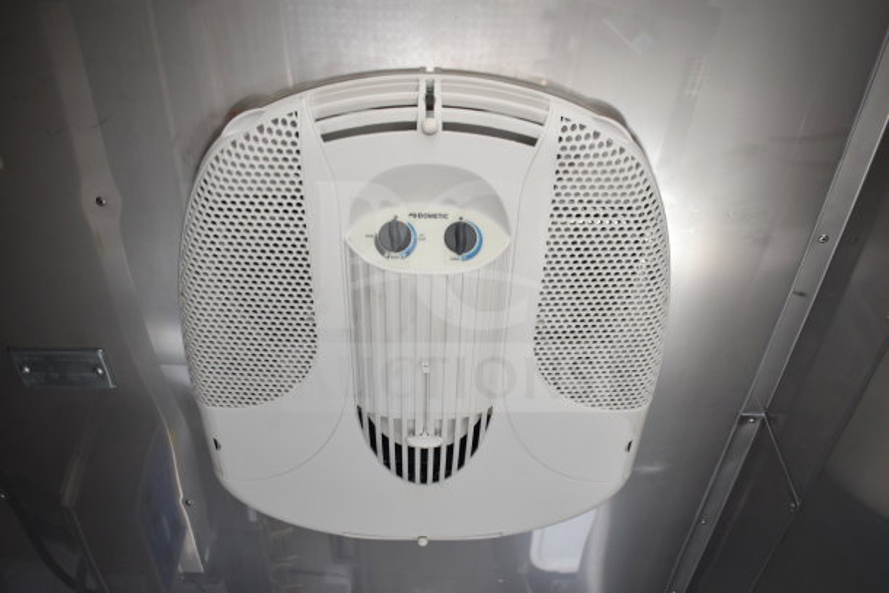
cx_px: 444
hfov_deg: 59.5
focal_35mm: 32
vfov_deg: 41.7
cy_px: 296
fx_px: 778
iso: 560
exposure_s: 1/30
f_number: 3.8
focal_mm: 21
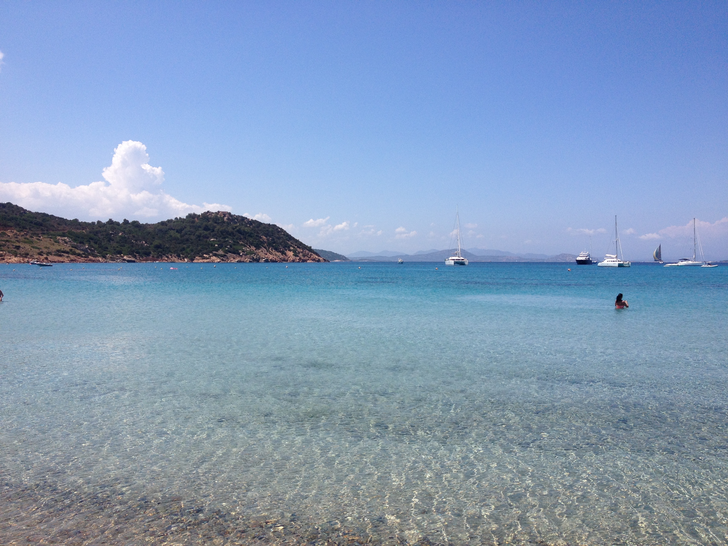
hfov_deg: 52.6
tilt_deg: -2.8
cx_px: 364
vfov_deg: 40.7
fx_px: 736
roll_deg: +0.4
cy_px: 273
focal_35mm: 35
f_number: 2.4
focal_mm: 4.28
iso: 50
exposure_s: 1/2632
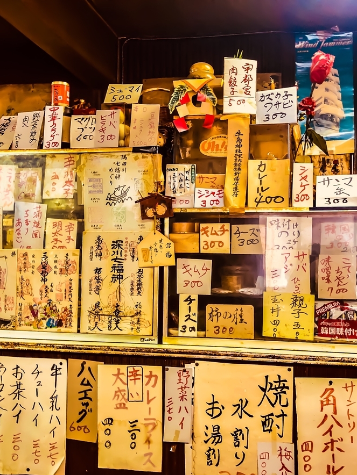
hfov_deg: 37.6
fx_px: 523
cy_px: 240
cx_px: 208
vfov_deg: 49.0
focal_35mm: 38
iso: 50
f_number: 1.8
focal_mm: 4
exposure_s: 1/17
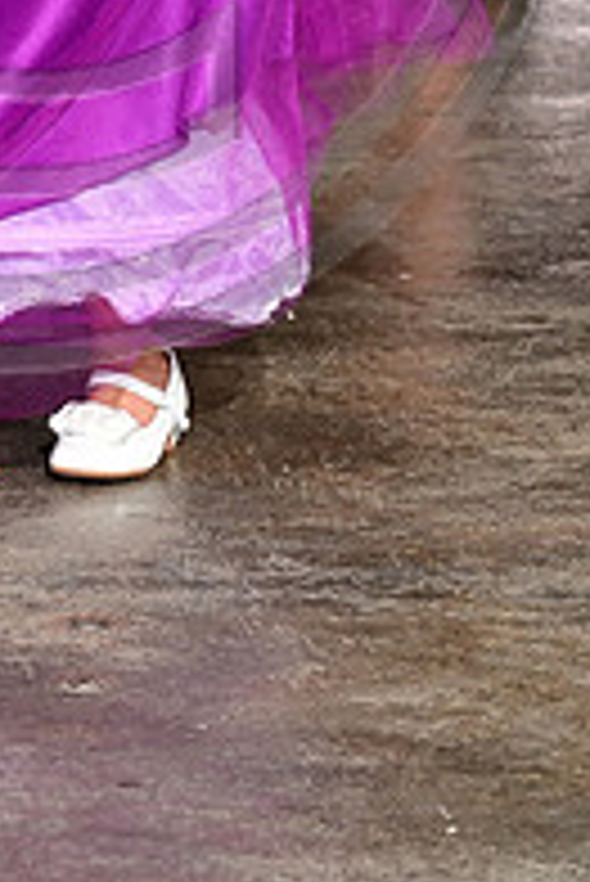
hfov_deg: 5.1
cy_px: -216
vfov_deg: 7.5
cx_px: -14
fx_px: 6674
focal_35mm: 272
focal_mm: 92
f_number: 6.3
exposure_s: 1/125
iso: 1000
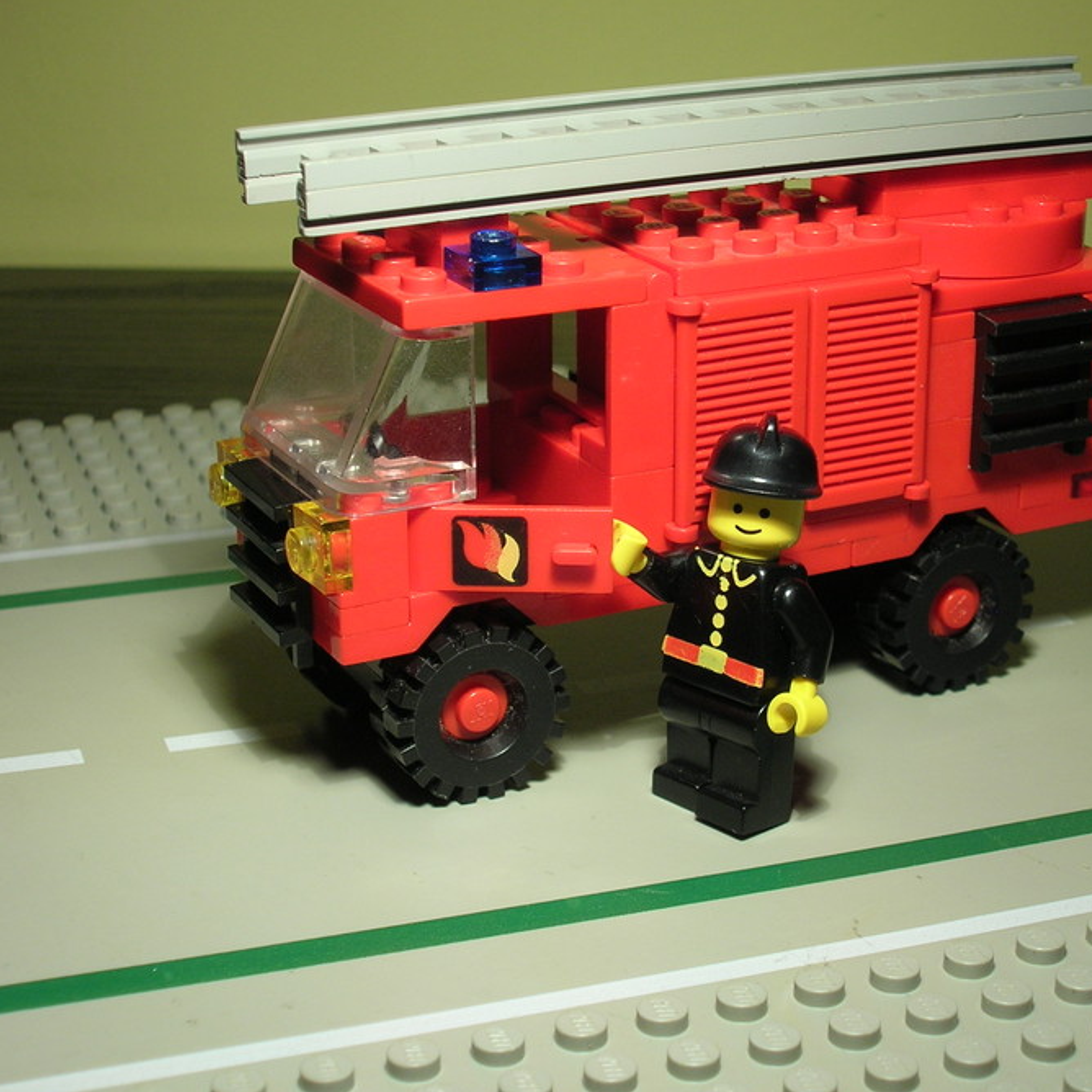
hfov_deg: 24.9
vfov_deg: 25.0
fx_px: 2463
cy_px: 548
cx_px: 696
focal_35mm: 69
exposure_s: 1/27.4
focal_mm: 9.7
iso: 50
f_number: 3.5
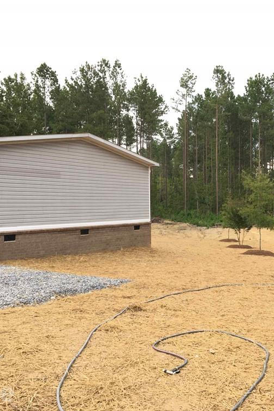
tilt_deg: -0.8
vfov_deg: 47.4
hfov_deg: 32.1
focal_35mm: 41
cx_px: 200
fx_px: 468
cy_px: 209
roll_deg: +1.2
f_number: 2.2
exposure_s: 1/30
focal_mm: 4.15
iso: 32
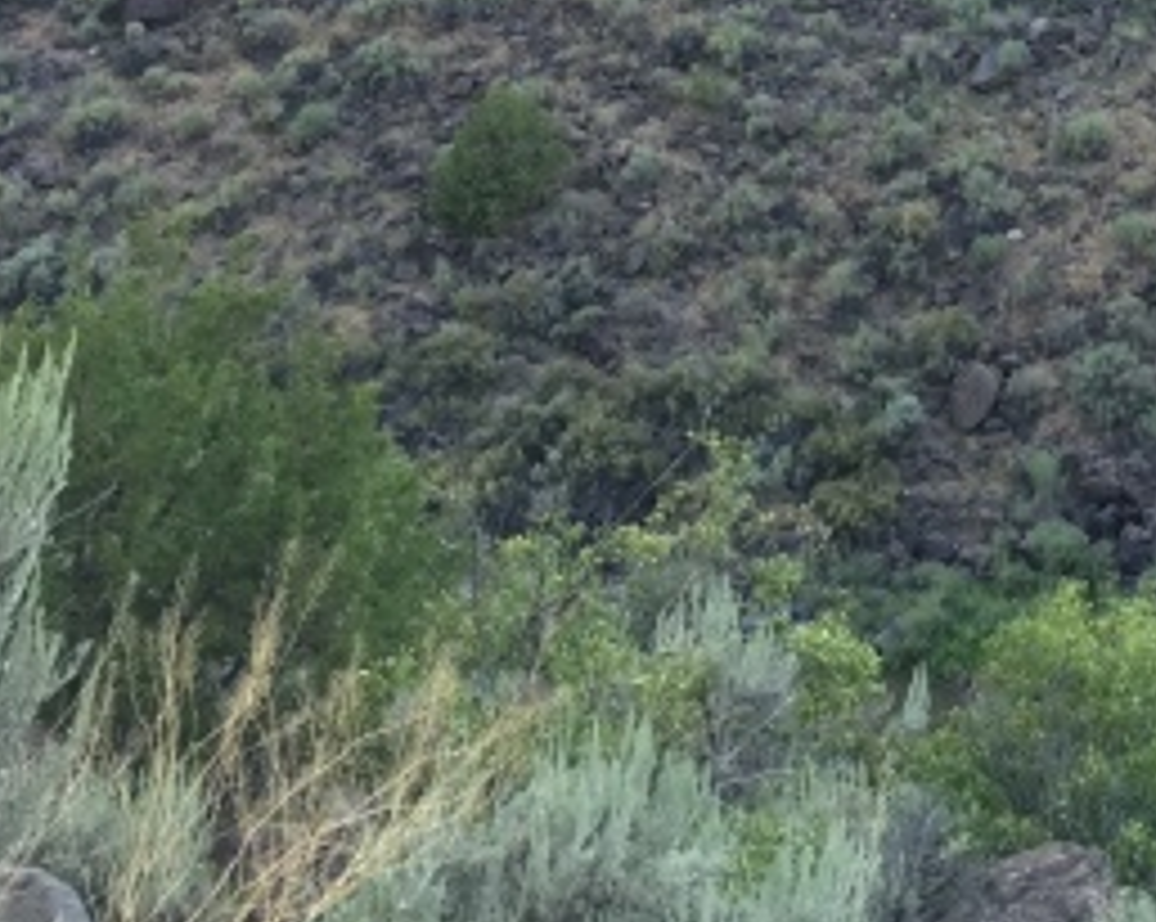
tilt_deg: -3.8
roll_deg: -2.1
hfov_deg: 15.6
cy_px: -499
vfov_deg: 12.8
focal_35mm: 113
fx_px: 3862
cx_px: 1750
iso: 32
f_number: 2.2
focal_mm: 4.15
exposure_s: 1/60
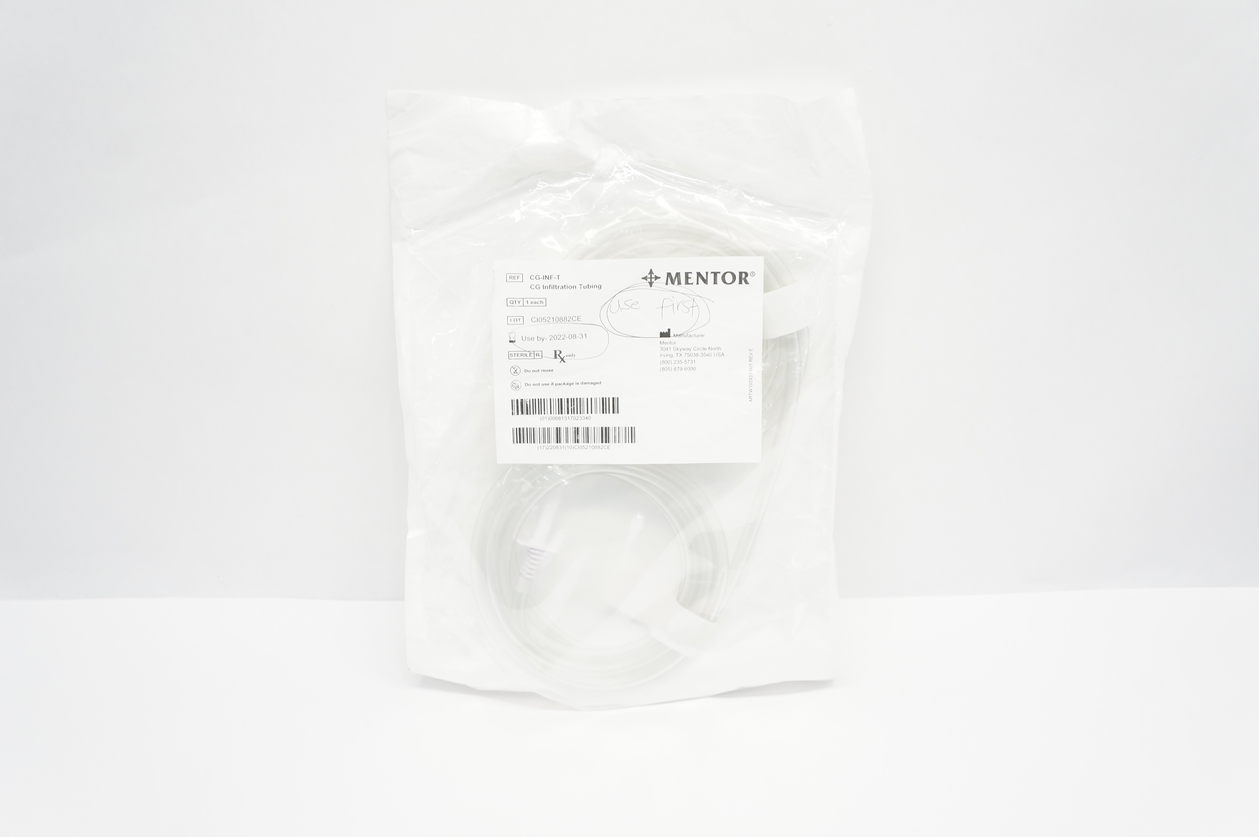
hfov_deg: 62.0
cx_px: 630
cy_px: 418
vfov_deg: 43.5
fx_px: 1048
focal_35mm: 30
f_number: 6.3
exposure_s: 1/60
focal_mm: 20
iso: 800
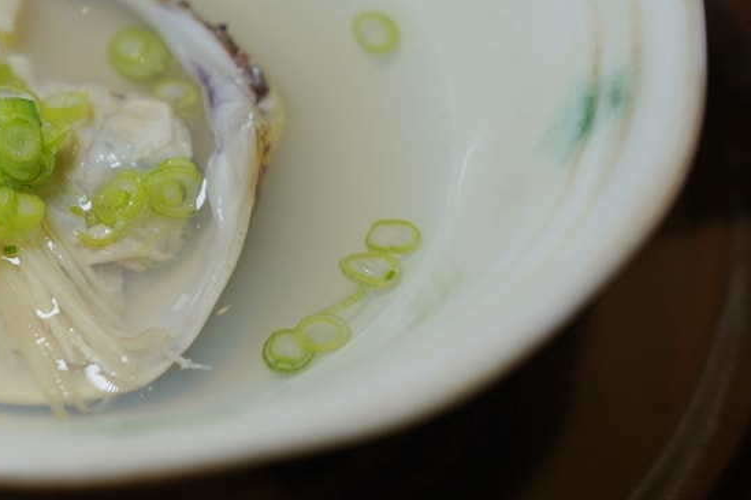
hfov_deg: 12.3
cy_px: 75
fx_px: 3421
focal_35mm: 164
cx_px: -48
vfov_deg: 8.3
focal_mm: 75
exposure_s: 1/125
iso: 100
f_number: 5
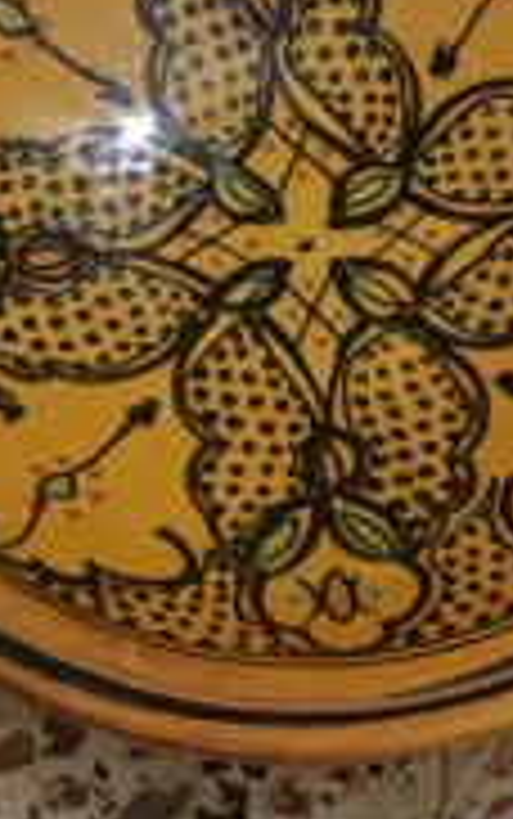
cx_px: 302
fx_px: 2390
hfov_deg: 12.2
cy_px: 220
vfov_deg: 19.3
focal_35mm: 107
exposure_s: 1/25
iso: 2000
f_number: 1.6
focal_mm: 6.14
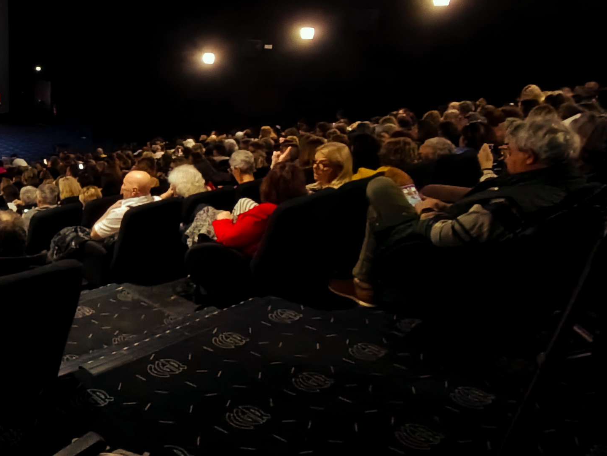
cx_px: -2
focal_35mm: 34
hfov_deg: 45.4
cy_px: 149
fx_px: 596
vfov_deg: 41.2
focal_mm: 1.65
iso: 1650
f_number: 2.2
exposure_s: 1/20
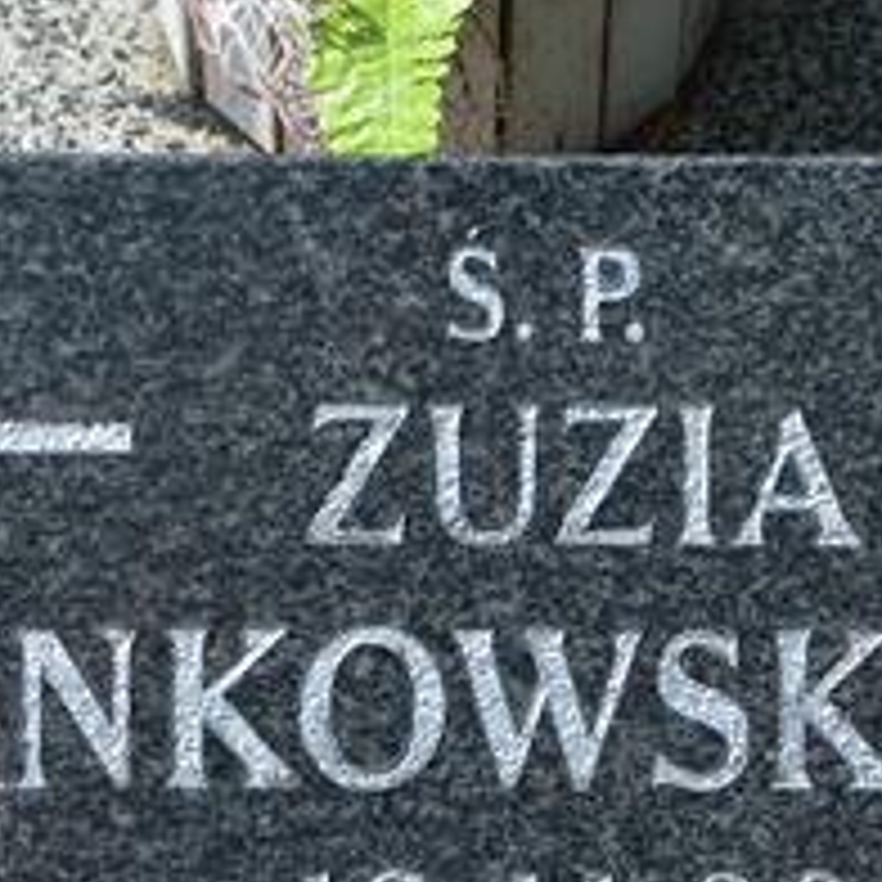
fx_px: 4785
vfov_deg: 10.5
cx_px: 567
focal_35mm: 166
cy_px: 472
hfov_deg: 10.5
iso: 100
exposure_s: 1/250
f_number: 8
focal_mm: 40
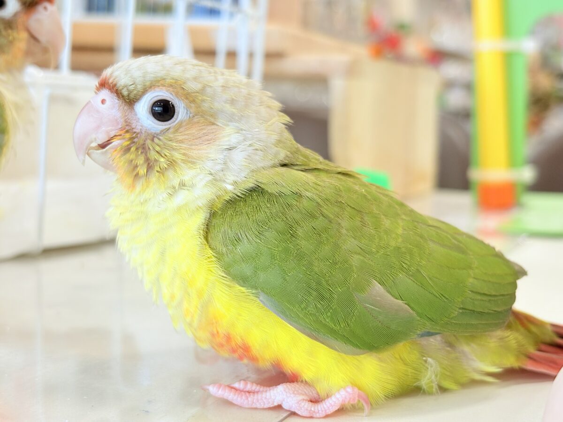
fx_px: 846
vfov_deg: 28.0
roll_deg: -1.8
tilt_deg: -6.9
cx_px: 282
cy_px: 211
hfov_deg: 36.8
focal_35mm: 52
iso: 64
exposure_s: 1/100
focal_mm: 5.96
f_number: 1.6
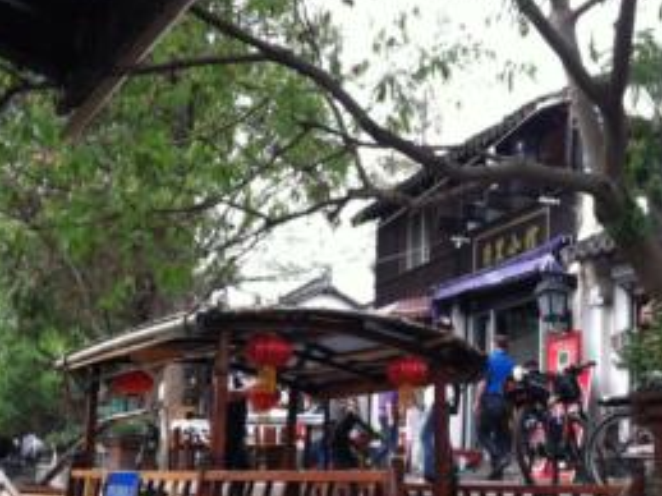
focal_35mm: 54
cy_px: 364
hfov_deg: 35.1
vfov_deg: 26.7
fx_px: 1032
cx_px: 460
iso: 100
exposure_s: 1/60
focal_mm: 3.85
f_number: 2.8
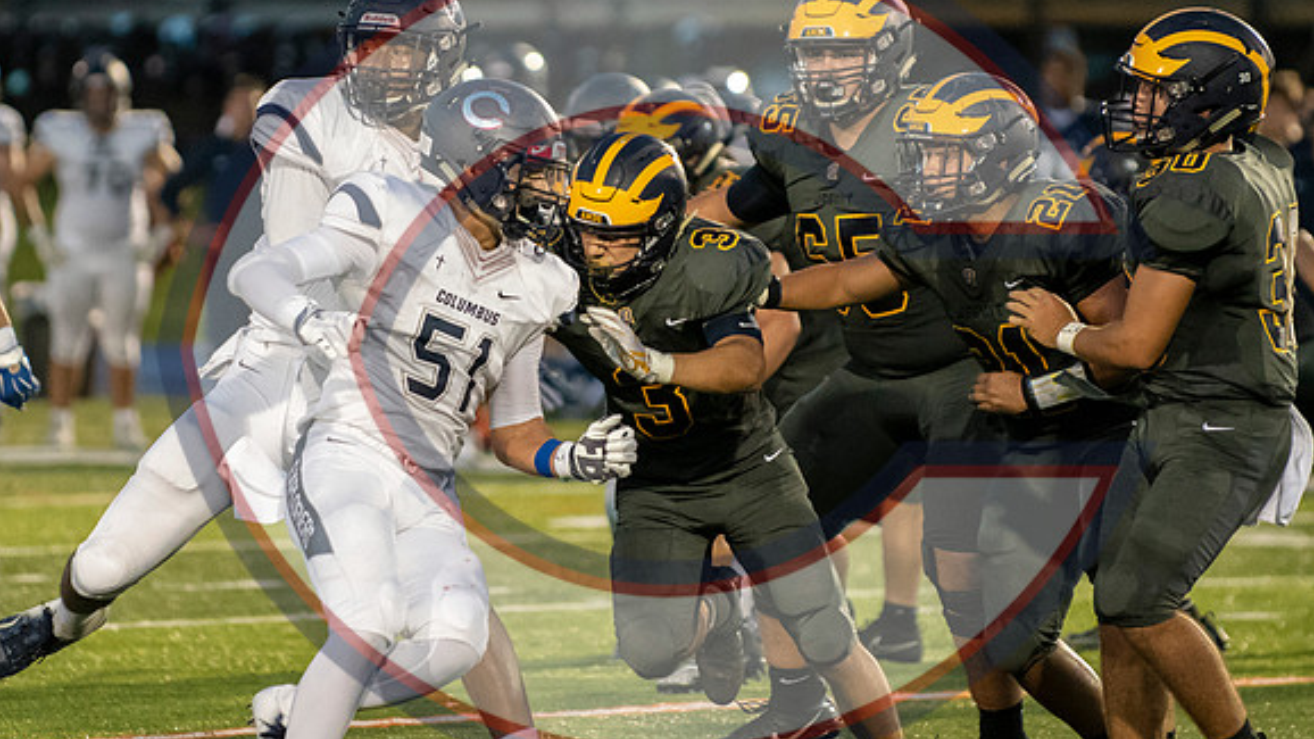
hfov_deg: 5.5
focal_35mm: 395
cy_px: 238
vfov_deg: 3.1
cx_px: 491
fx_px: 13761
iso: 6400
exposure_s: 1/1600
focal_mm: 200
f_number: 2.8
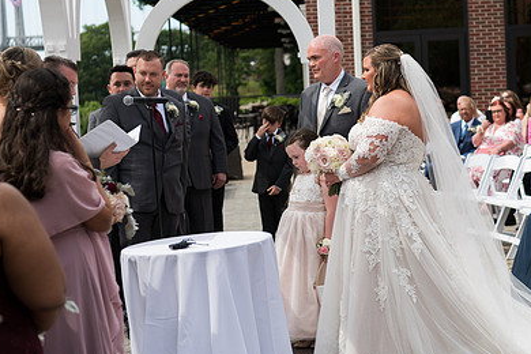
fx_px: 1106
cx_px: 329
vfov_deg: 18.2
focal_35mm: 75
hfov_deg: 26.9
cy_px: 168
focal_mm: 48
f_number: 2.8
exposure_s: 1/1250
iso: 64
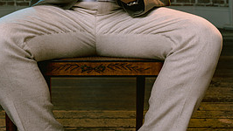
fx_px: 383
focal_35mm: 62
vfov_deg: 17.8
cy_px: -55
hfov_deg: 33.8
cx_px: 106
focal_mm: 35
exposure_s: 1/160
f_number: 5.6
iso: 200
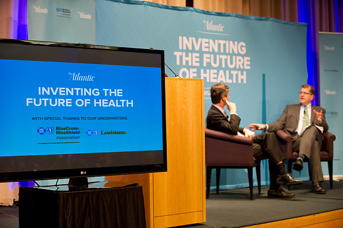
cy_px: 114
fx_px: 667
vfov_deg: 19.4
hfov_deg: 28.9
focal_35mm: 70
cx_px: 172
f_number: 3.2
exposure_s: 1/200
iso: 2500
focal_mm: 70
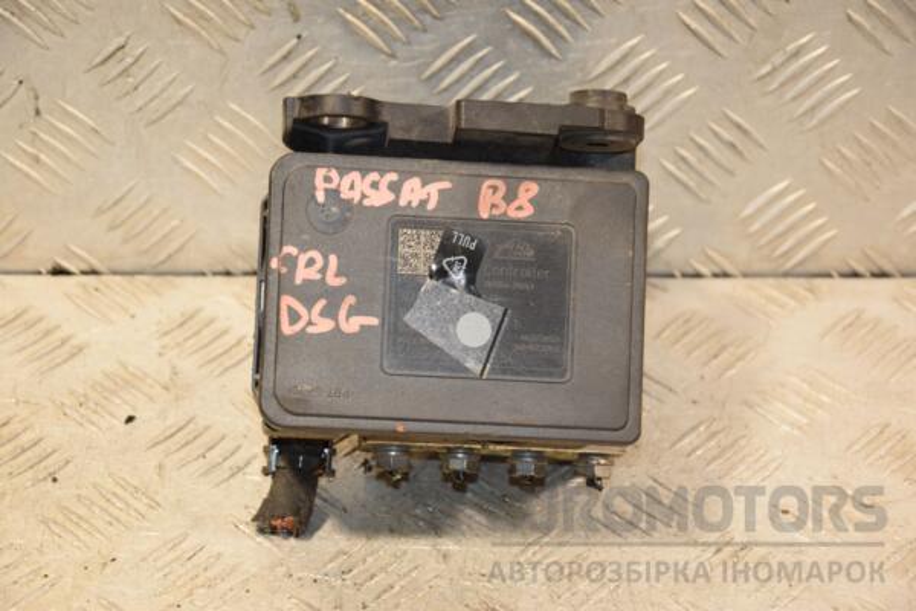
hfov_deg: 18.2
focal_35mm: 112
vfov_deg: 12.2
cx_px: 458
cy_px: 306
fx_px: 2862
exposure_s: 1/160
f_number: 5.3
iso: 800
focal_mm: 75
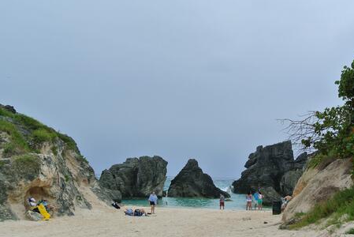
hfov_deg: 35.0
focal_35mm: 57
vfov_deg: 23.7
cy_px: 154
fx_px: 561
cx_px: 188
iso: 100
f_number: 4.5
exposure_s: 1/640
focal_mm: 15.1
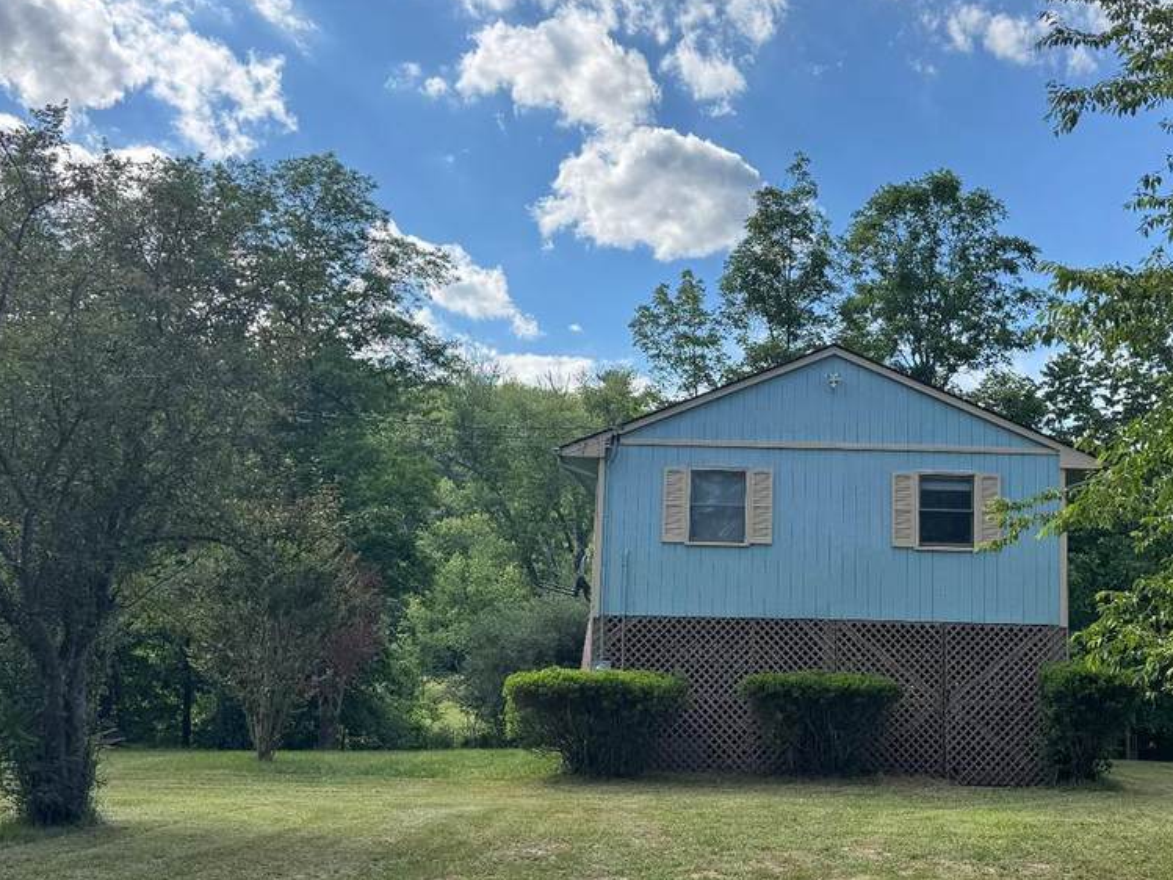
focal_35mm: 41
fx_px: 1390
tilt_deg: +8.6
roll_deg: -0.7
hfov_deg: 45.0
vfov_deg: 35.1
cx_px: 797
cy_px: 485
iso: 80
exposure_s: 1/3413
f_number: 1.78
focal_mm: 6.76
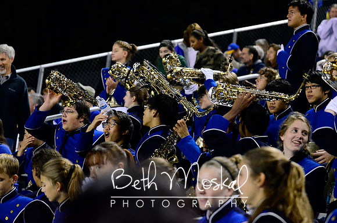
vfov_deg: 11.4
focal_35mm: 120
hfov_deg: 17.1
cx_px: 168
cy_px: 112
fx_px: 1121
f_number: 3.2
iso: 6400
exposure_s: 1/160
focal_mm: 80
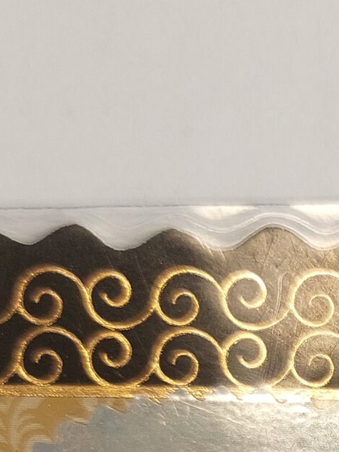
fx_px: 1344
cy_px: 631
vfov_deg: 17.6
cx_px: 557
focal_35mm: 103
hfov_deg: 13.3
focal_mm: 5.23
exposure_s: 1/199
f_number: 1.8
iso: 40
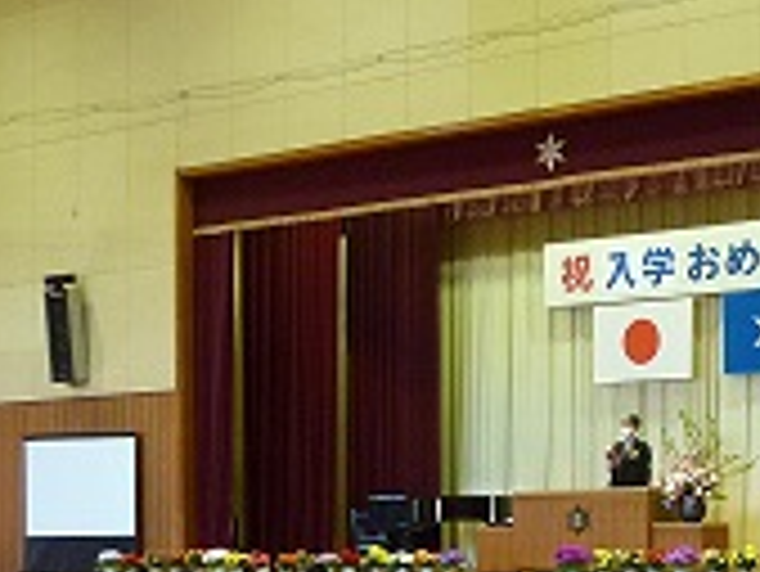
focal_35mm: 78
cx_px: 657
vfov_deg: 18.6
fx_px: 1714
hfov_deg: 24.4
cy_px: 527
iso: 320
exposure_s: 1/30
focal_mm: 5.5
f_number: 2.8
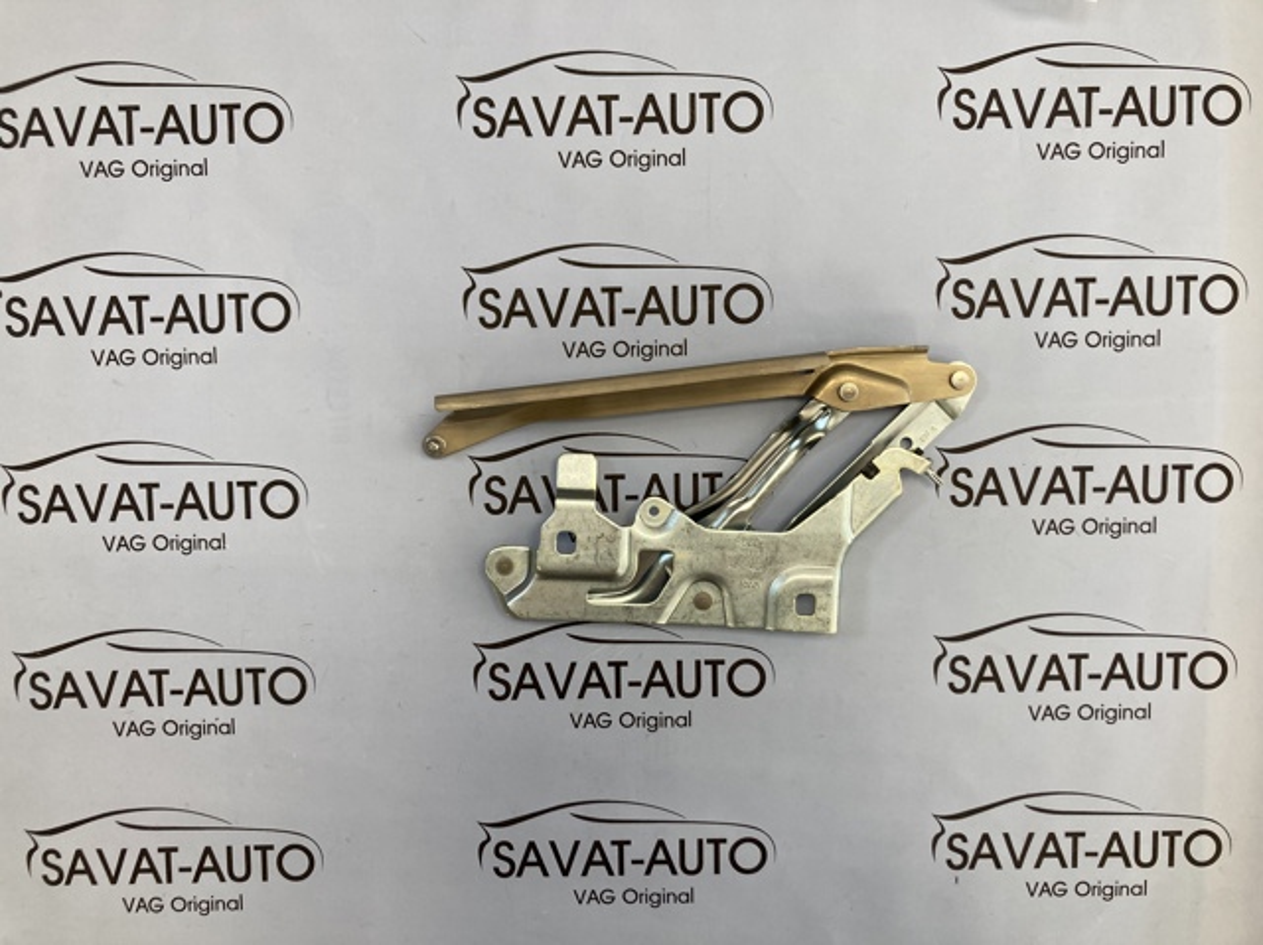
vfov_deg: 49.7
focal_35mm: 28
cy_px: 472
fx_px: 1021
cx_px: 632
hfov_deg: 63.5
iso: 80
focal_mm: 3.99
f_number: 1.8
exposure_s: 1/121
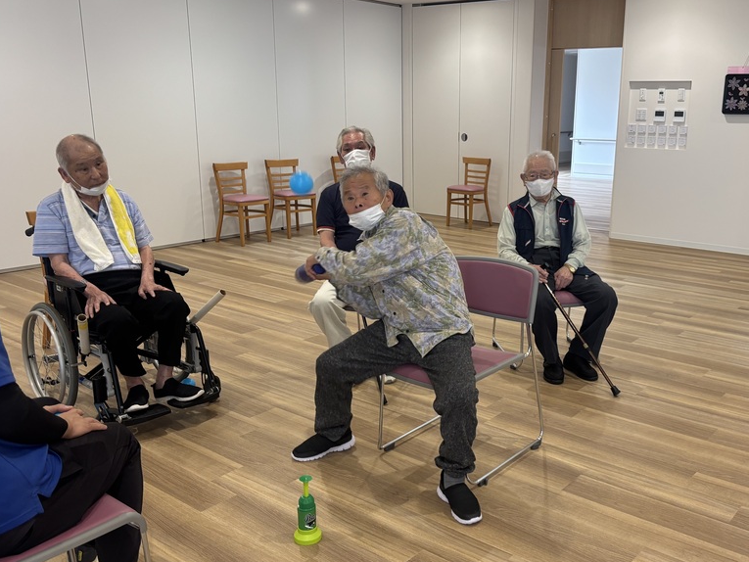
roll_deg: -1.0
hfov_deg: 53.5
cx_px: 455
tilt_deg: -14.5
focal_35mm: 34
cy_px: 302
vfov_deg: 41.8
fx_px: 736
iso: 125
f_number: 1.6
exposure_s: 1/60
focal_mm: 5.96
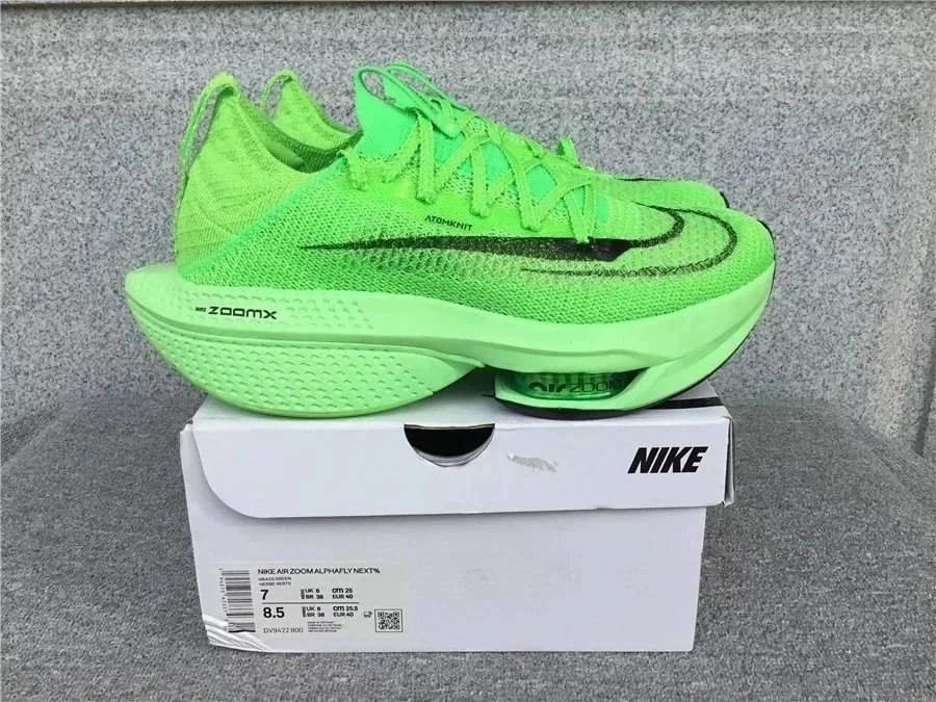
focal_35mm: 31
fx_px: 838
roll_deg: +1.6
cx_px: 468
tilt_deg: -19.1
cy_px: 351
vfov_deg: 45.4
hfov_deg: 58.4
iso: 25
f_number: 2.4
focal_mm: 3.3
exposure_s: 1/405
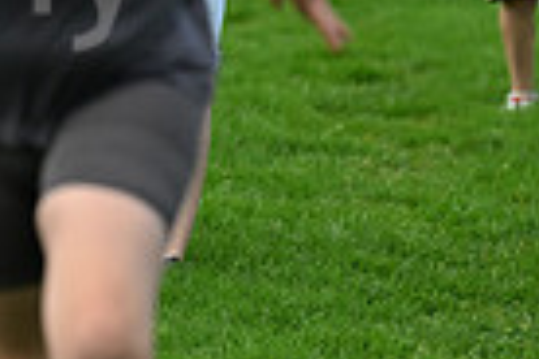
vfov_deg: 1.7
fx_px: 11917
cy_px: -232
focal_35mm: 796
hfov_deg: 2.6
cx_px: -348
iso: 800
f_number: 4.5
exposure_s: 1/3200
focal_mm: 190
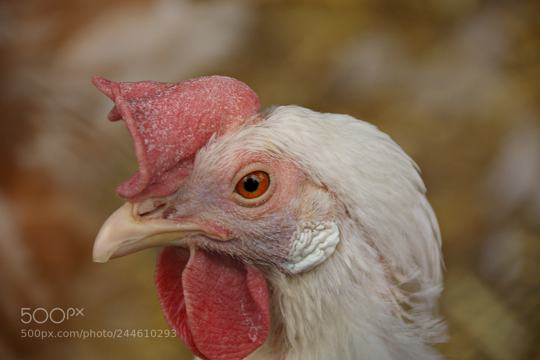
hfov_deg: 4.6
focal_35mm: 450
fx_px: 6752
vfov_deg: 3.1
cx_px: 270
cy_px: 180
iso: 400
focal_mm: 300
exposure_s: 1/200
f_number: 6.3
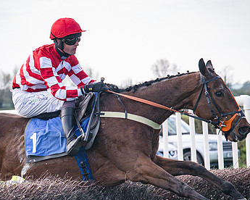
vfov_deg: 6.2
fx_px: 1850
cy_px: 132
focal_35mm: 250
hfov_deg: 7.7
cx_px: 79
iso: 400
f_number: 4
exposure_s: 1/2000
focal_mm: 76
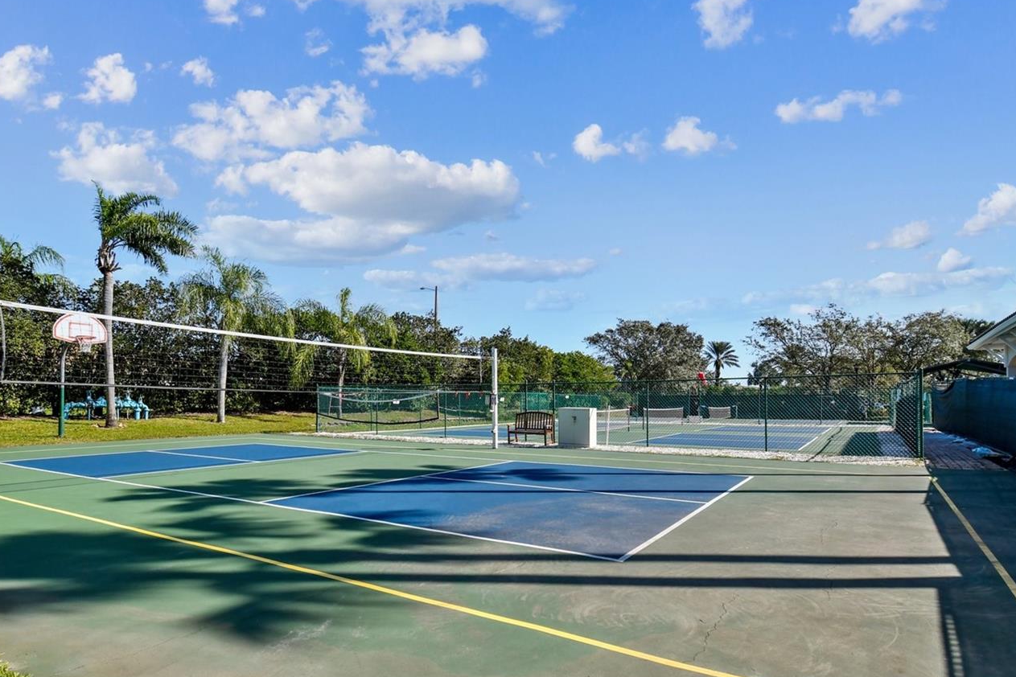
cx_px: 494
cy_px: 404
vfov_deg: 64.0
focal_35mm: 19
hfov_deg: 86.9
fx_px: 536
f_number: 7.1
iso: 100
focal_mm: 10
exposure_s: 1/160
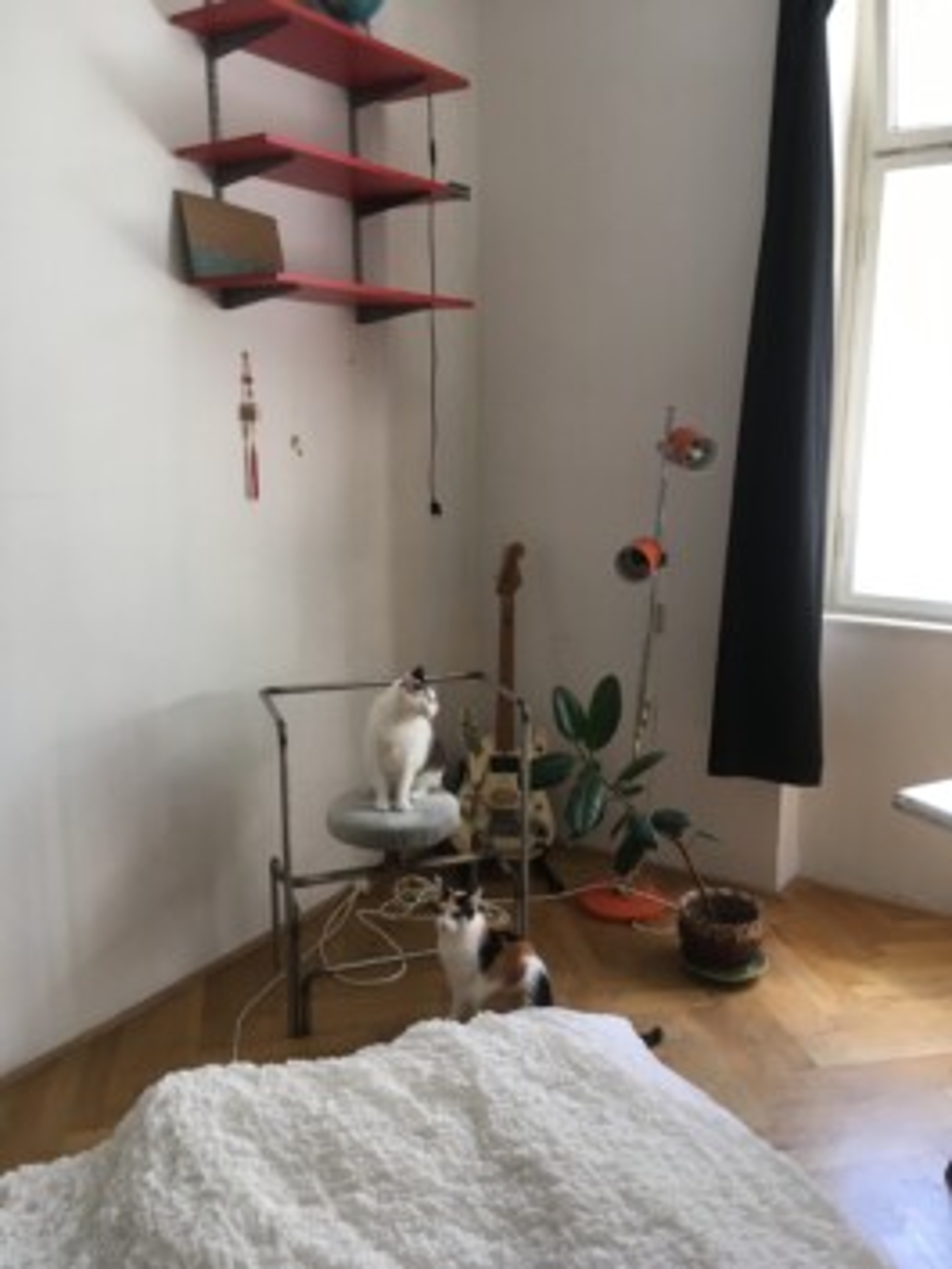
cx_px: 476
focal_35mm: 29
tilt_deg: -10.5
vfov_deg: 61.6
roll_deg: -1.7
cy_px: 634
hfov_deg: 48.3
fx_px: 1063
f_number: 2.2
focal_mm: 4.15
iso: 32
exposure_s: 1/33
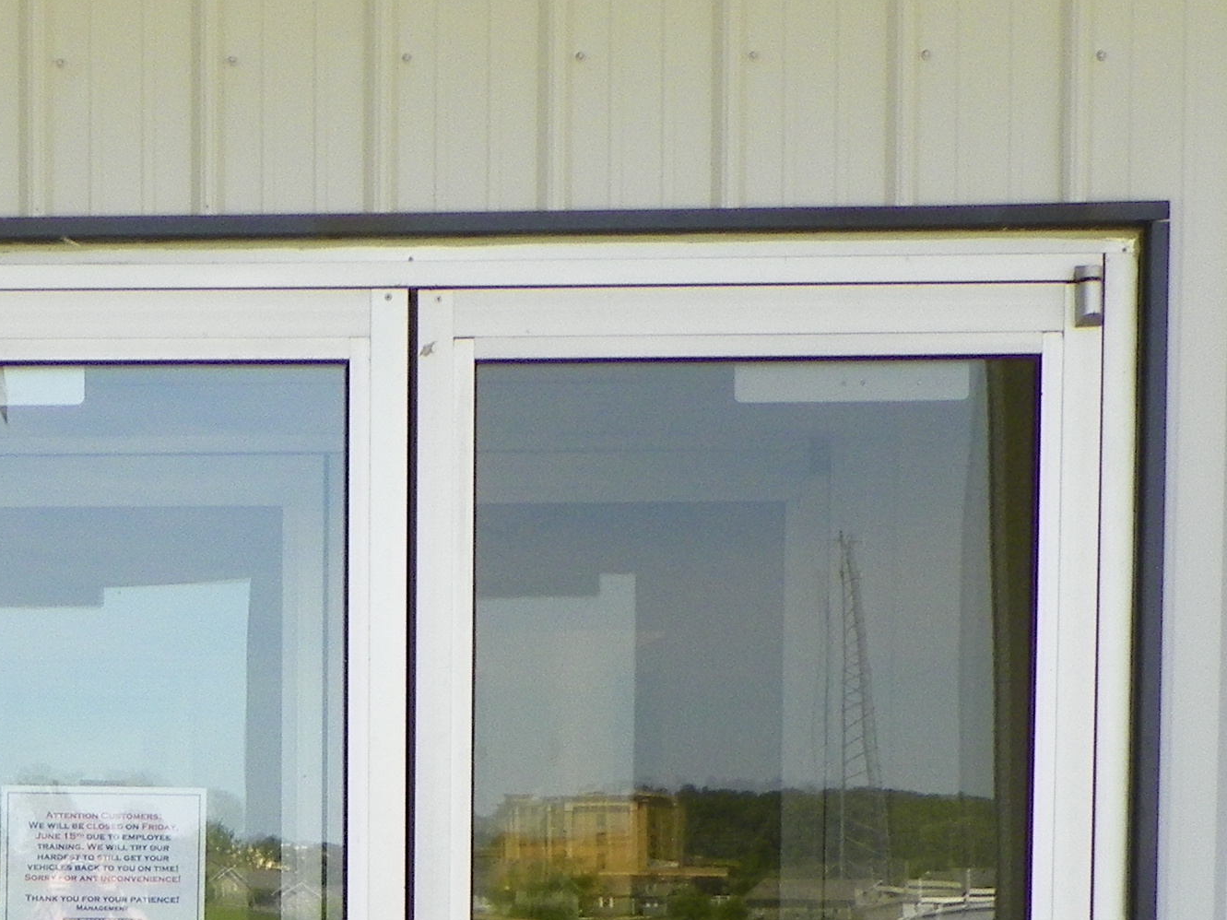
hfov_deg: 16.5
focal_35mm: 116
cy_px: 1242
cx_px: -71
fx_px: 4111
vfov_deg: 12.3
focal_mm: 6.4
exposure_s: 1/320
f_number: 3.2
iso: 64
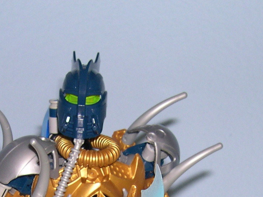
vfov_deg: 12.1
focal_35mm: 118
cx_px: 92
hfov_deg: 16.7
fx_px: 897
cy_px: 280
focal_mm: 8
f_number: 2.8
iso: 100
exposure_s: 1/60
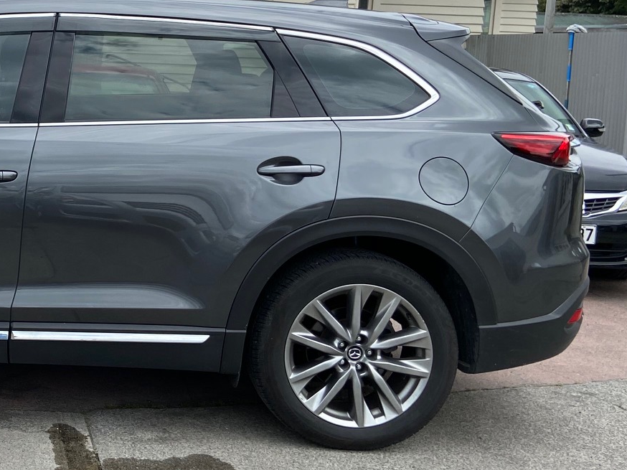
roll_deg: -2.5
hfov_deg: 29.9
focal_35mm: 60
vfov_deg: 24.3
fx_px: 1086
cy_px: 161
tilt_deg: -6.4
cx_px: -7
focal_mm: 4.25
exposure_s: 1/2183
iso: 32
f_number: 1.8
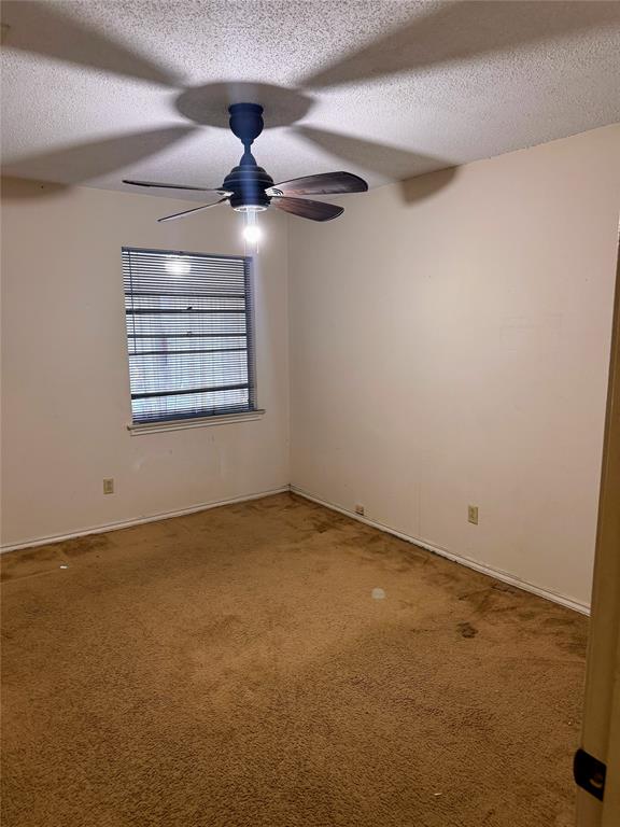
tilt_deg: -9.3
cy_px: 414
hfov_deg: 56.8
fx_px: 573
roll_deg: +0.6
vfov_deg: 71.6
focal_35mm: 24
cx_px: 310
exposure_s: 1/60
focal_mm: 6.76
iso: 320
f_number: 1.78
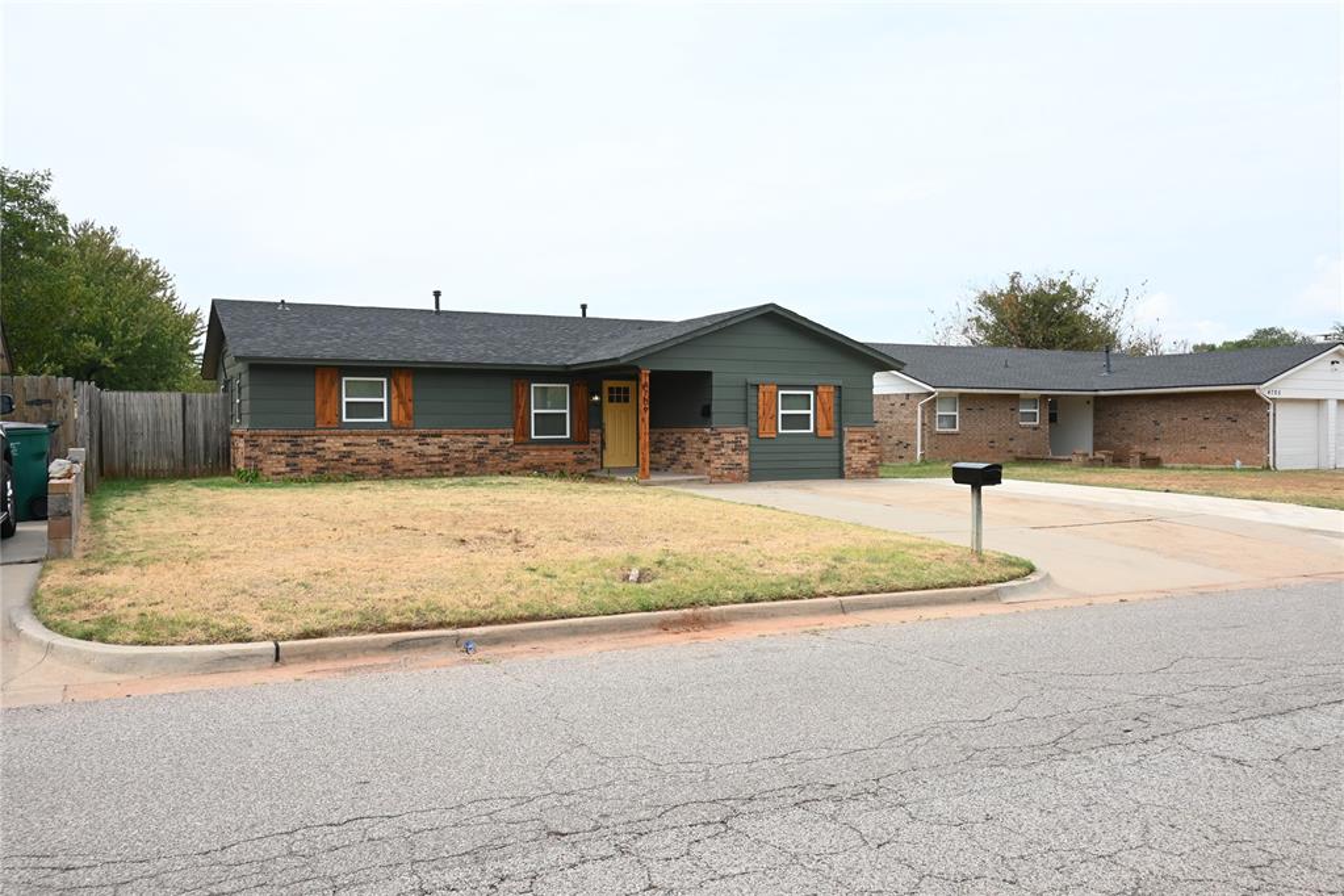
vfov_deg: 44.6
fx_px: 1092
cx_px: 672
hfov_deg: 63.2
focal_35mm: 29
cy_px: 448
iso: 125
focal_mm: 19.5
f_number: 8
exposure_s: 1/250
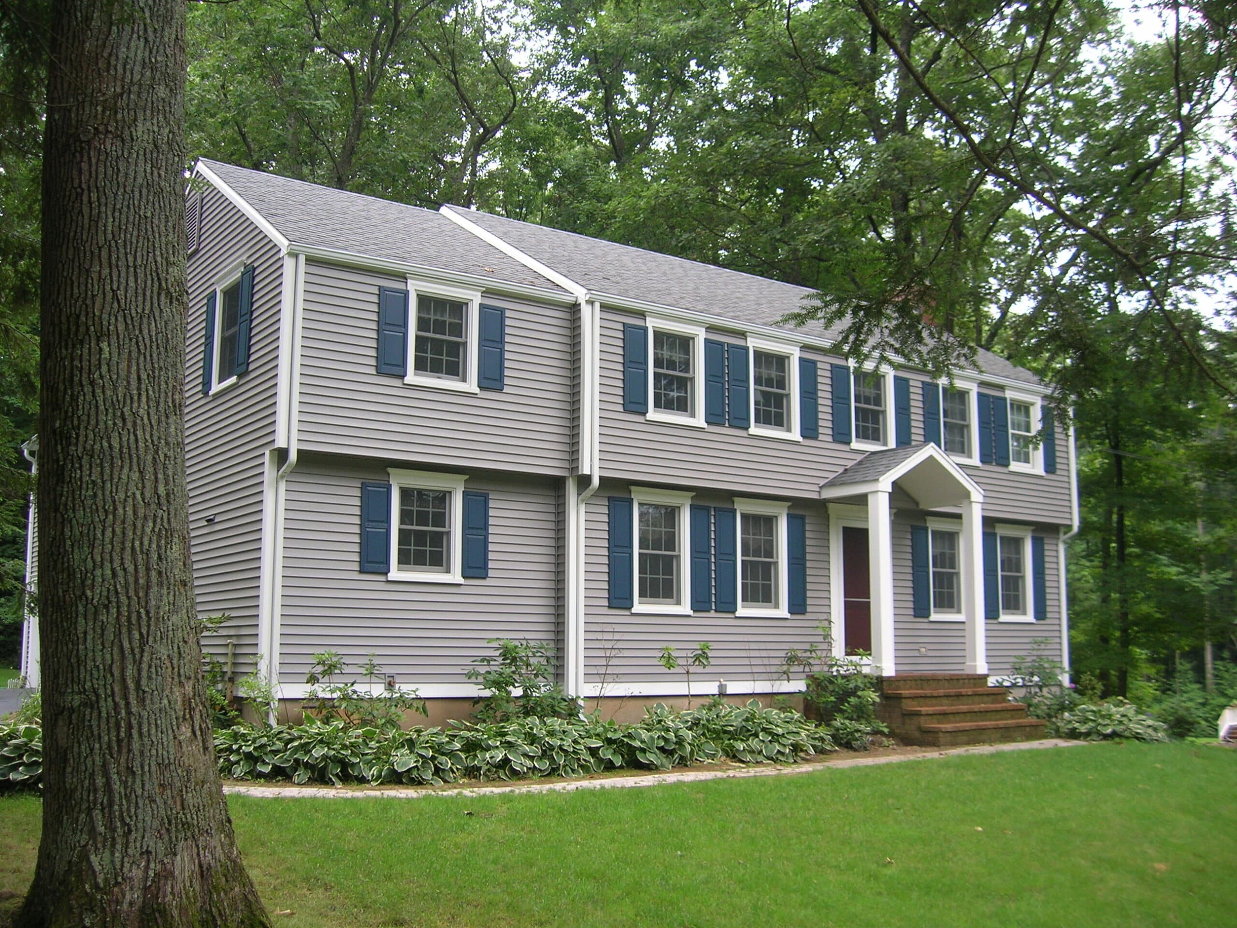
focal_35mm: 34
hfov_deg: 54.0
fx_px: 1215
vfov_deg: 41.8
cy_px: 464
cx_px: 618
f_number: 2.9
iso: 50
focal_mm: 5.7
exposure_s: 1/98
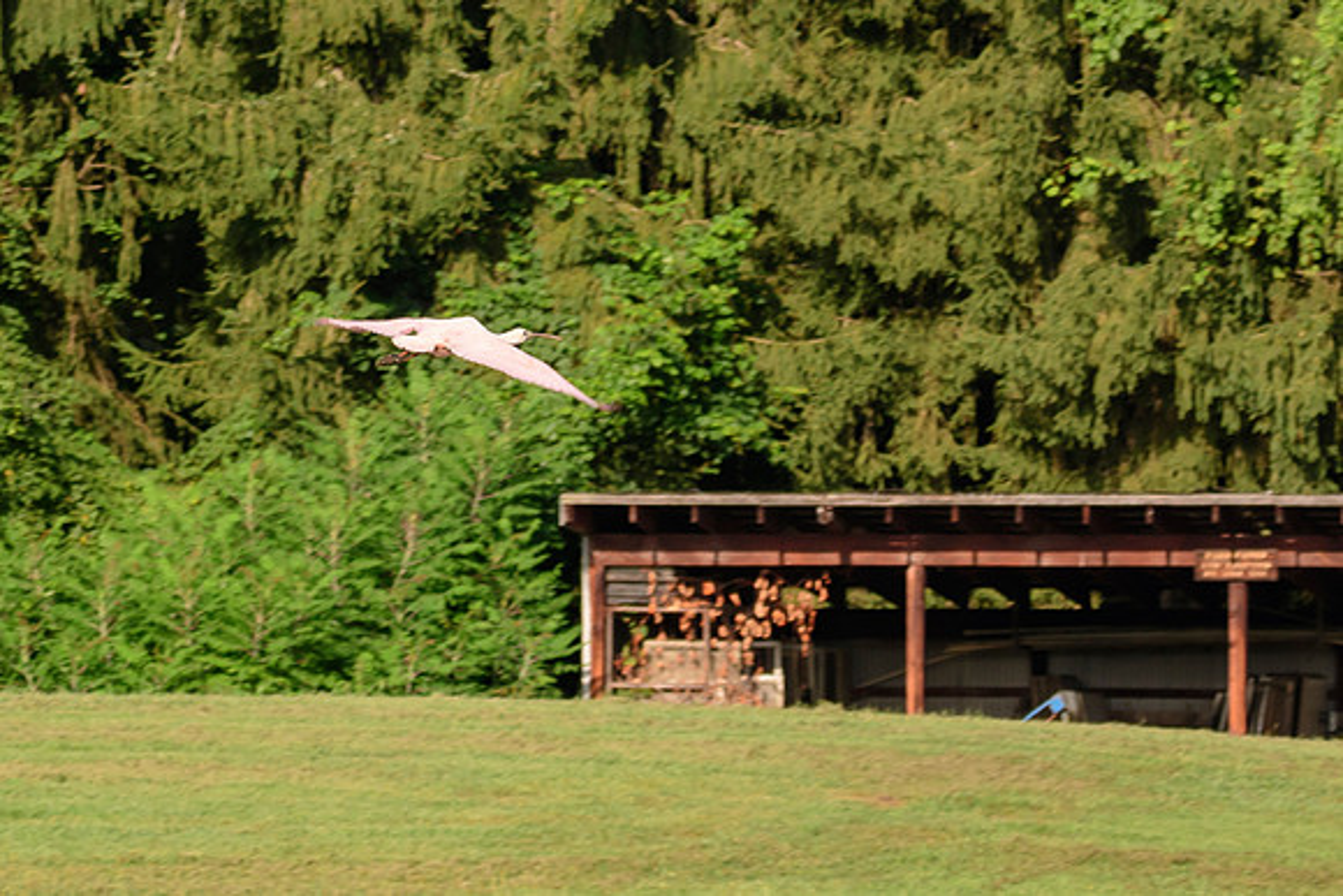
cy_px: 380
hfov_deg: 4.4
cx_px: 361
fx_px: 17447
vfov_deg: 2.9
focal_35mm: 468
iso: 200
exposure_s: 1/500
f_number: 8
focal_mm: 150
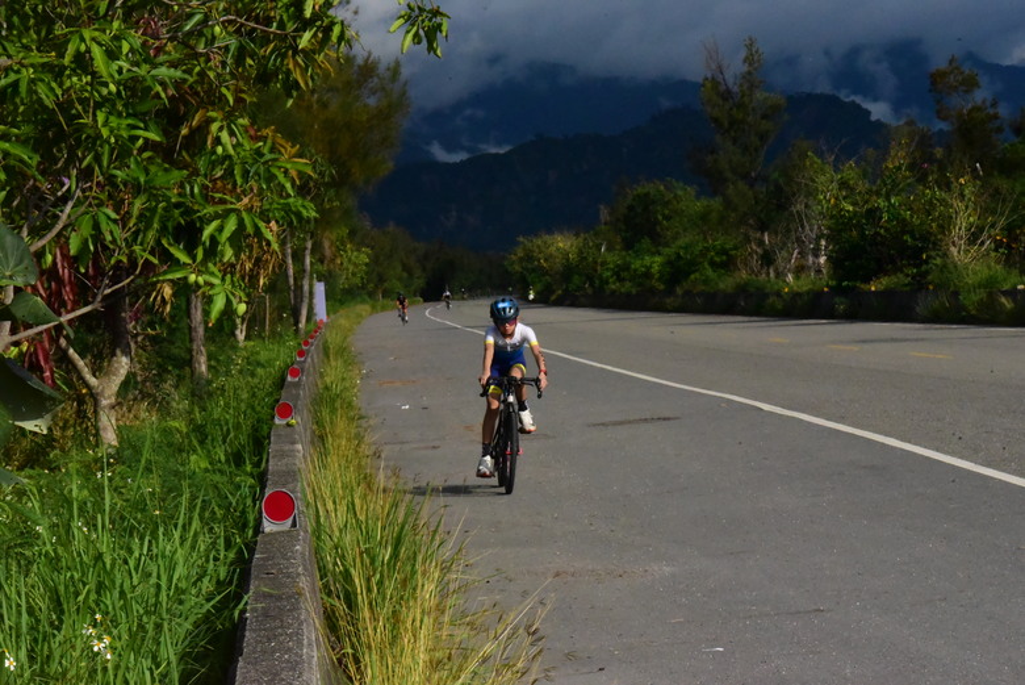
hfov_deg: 16.8
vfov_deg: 11.3
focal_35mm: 122
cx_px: 512
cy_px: 342
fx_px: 3475
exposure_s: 1/4000
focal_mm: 122
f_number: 32
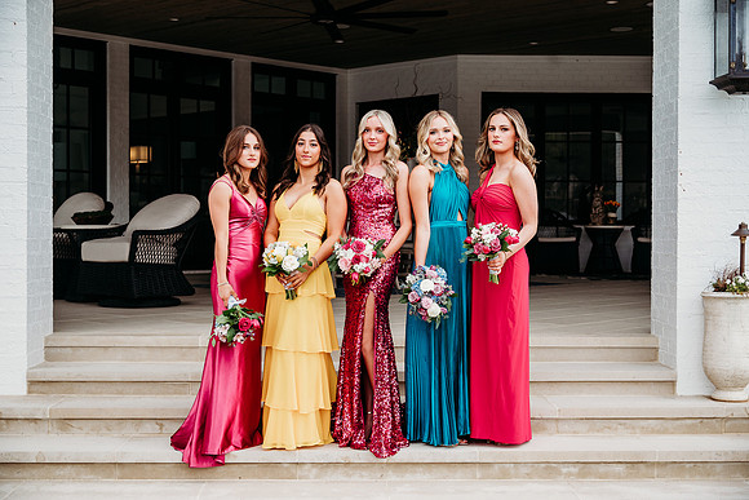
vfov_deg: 27.0
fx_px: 1040
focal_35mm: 50
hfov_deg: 39.6
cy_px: 250
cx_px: 374
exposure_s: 1/320
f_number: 4
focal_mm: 50
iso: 250
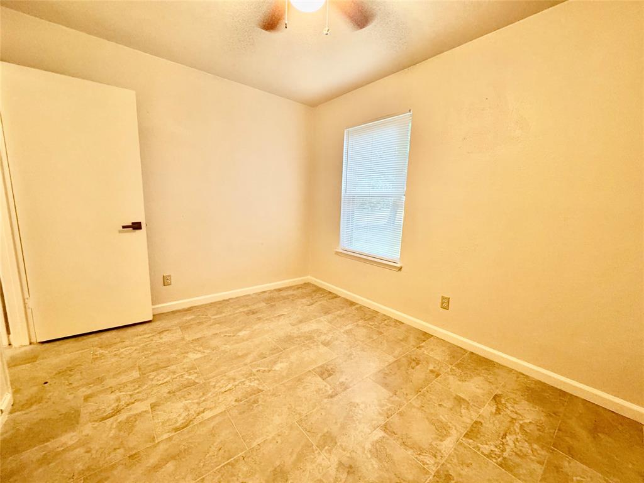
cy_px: 242
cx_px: 322
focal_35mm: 14
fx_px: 260
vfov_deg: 85.7
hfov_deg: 102.1
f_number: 2.2
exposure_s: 1/60
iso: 320
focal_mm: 2.22
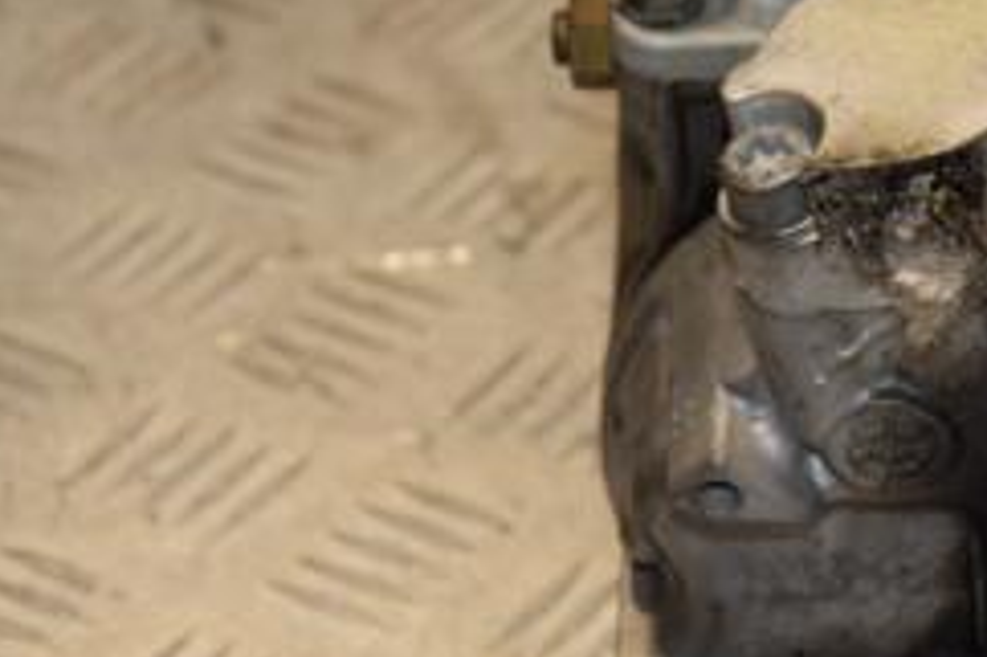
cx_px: 852
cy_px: 188
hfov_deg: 9.5
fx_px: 5918
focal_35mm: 216
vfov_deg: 6.3
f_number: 5.6
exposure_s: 1/200
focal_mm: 58
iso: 800
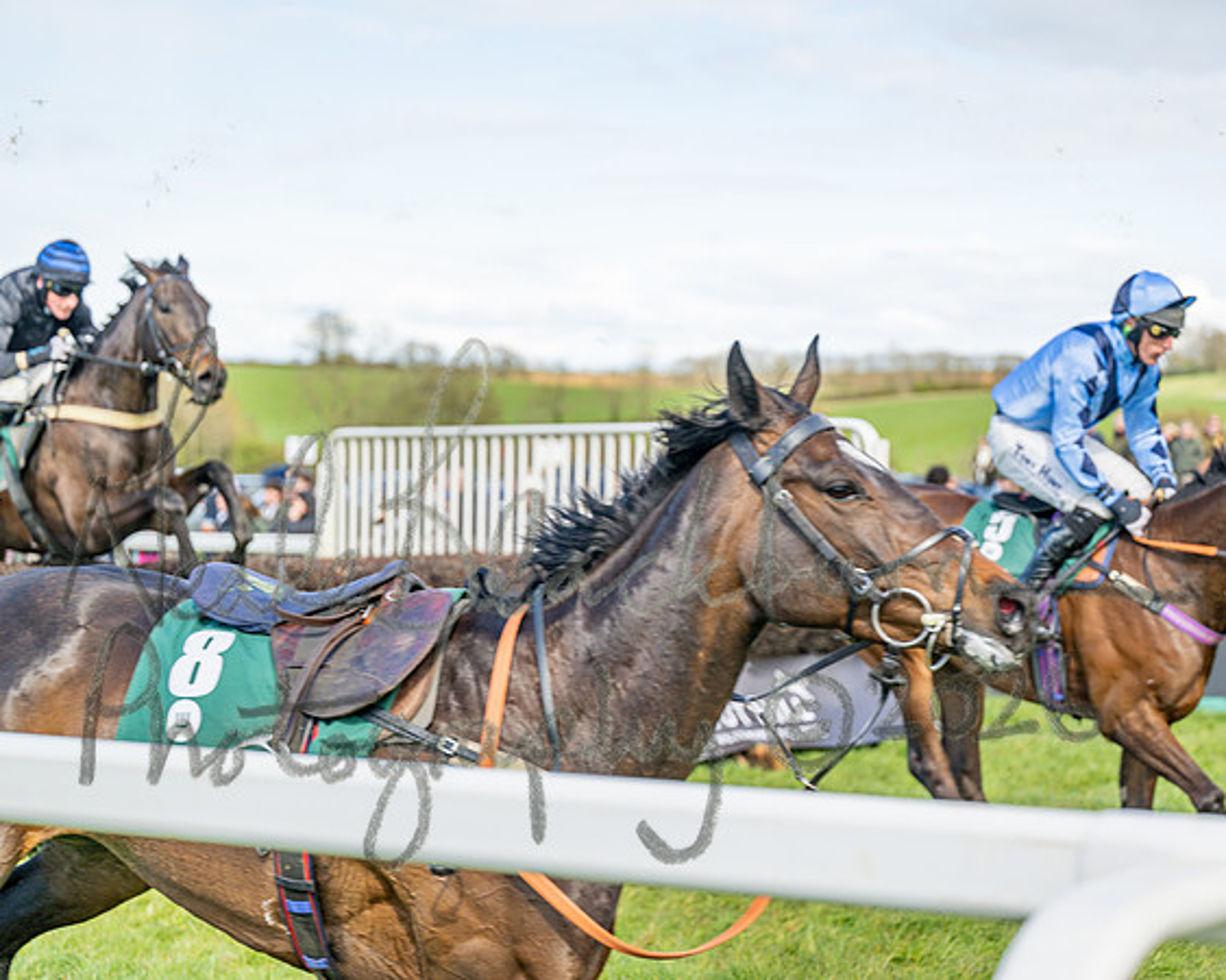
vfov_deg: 19.4
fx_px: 2861
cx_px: 736
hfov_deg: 24.1
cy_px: 490
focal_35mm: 79
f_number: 2.8
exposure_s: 1/1600
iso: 200
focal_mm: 70
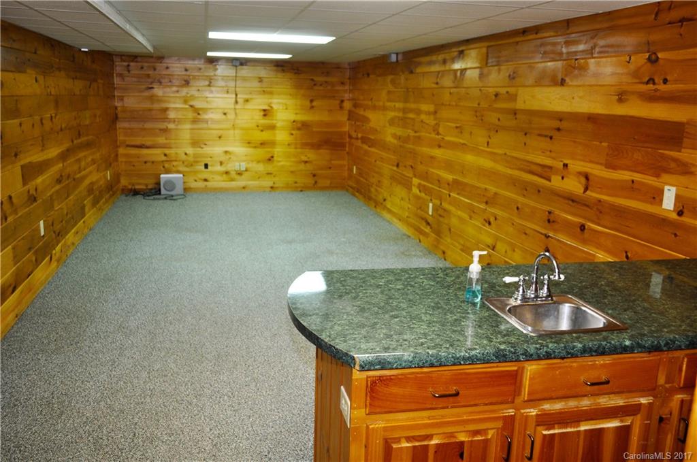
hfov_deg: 57.3
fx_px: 638
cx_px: 348
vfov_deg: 39.8
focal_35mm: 33
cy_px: 231
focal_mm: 22
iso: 450
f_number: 4
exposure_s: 1/60
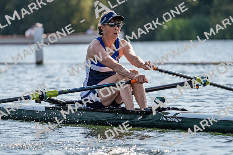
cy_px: 78
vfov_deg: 4.8
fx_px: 1871
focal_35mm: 289
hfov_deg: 7.1
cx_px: 116
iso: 125
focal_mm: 289
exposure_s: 1/1600
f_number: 5.6
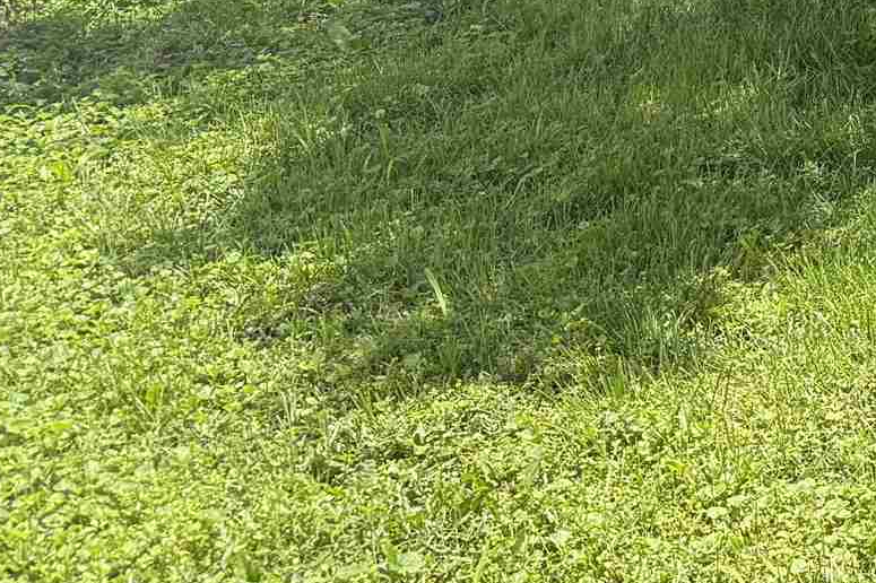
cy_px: -367
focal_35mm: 99
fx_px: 2408
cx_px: 1510
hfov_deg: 17.3
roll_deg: +3.3
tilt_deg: -5.6
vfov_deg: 12.9
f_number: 1.78
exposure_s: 1/1689
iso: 100
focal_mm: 6.76
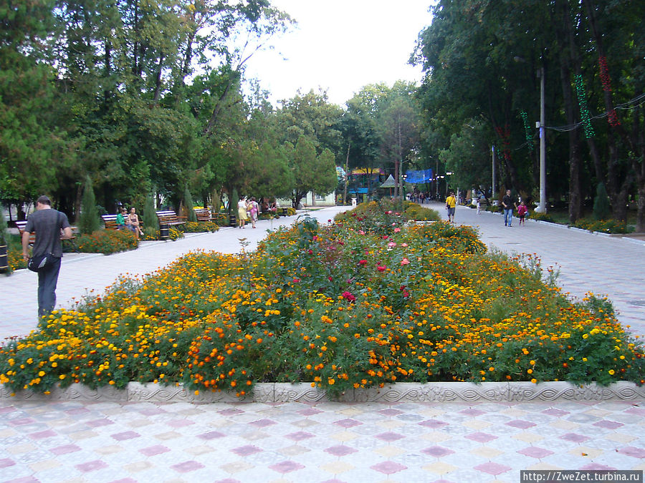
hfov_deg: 46.8
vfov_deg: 36.0
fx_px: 745
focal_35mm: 40
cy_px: 242
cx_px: 322
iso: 80
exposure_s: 1/40
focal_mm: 6.6
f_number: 3
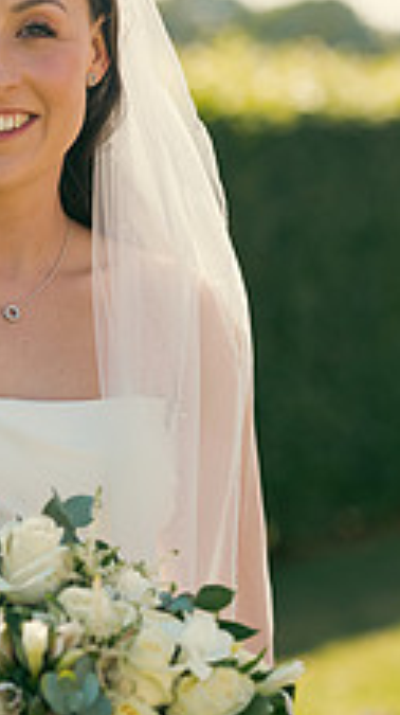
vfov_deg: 9.2
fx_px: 4446
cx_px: 29
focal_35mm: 235
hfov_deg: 5.1
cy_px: 423
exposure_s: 1/640
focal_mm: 112
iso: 200
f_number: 3.5
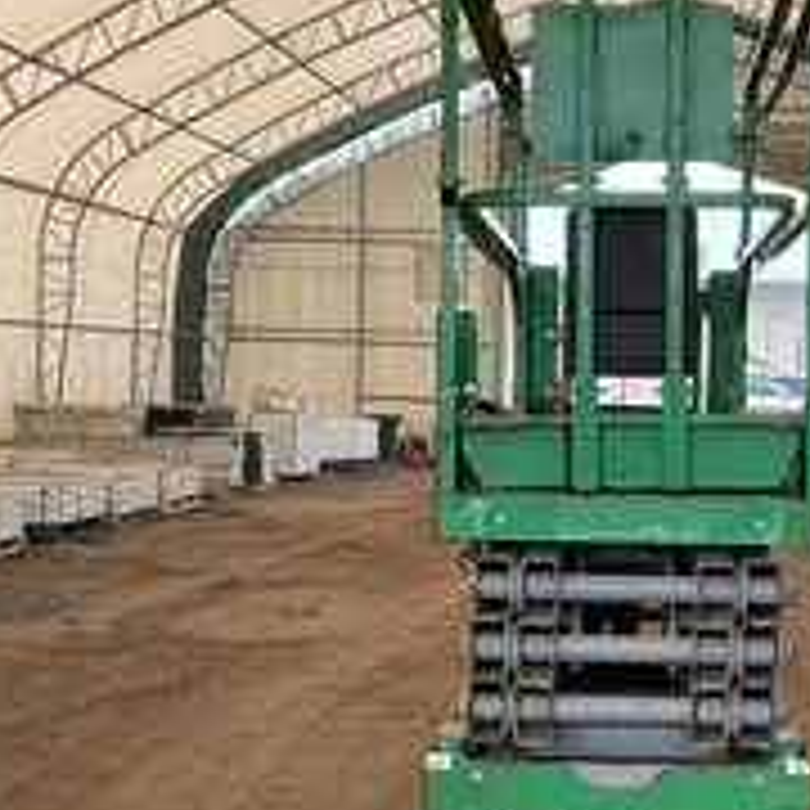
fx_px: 1509
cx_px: 626
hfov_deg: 29.5
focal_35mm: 57
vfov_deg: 30.0
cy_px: 477
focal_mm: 3
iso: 20
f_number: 1.8
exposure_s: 1/156
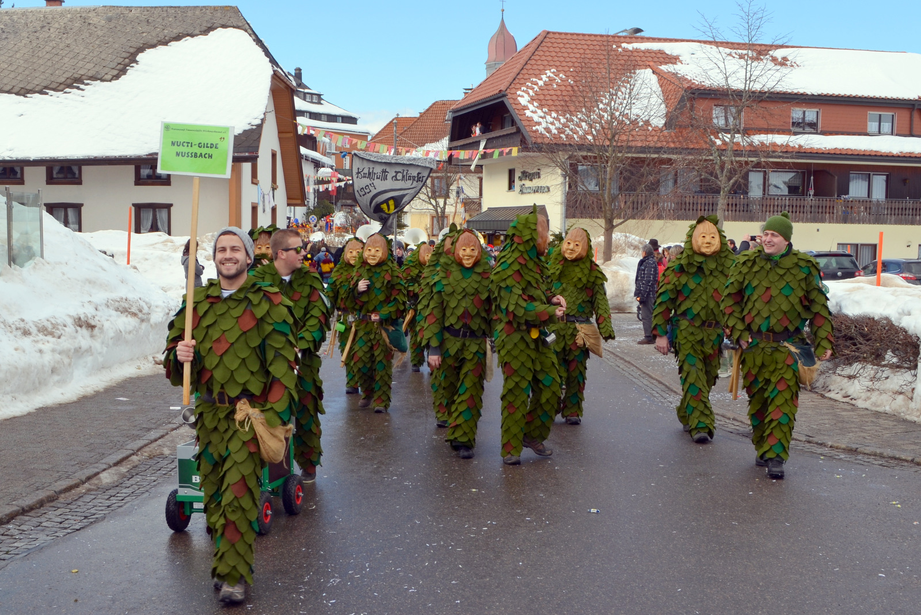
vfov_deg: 40.0
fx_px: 845
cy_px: 308
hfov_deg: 57.2
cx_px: 460
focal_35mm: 33
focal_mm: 22
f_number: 9
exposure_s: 1/200
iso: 100
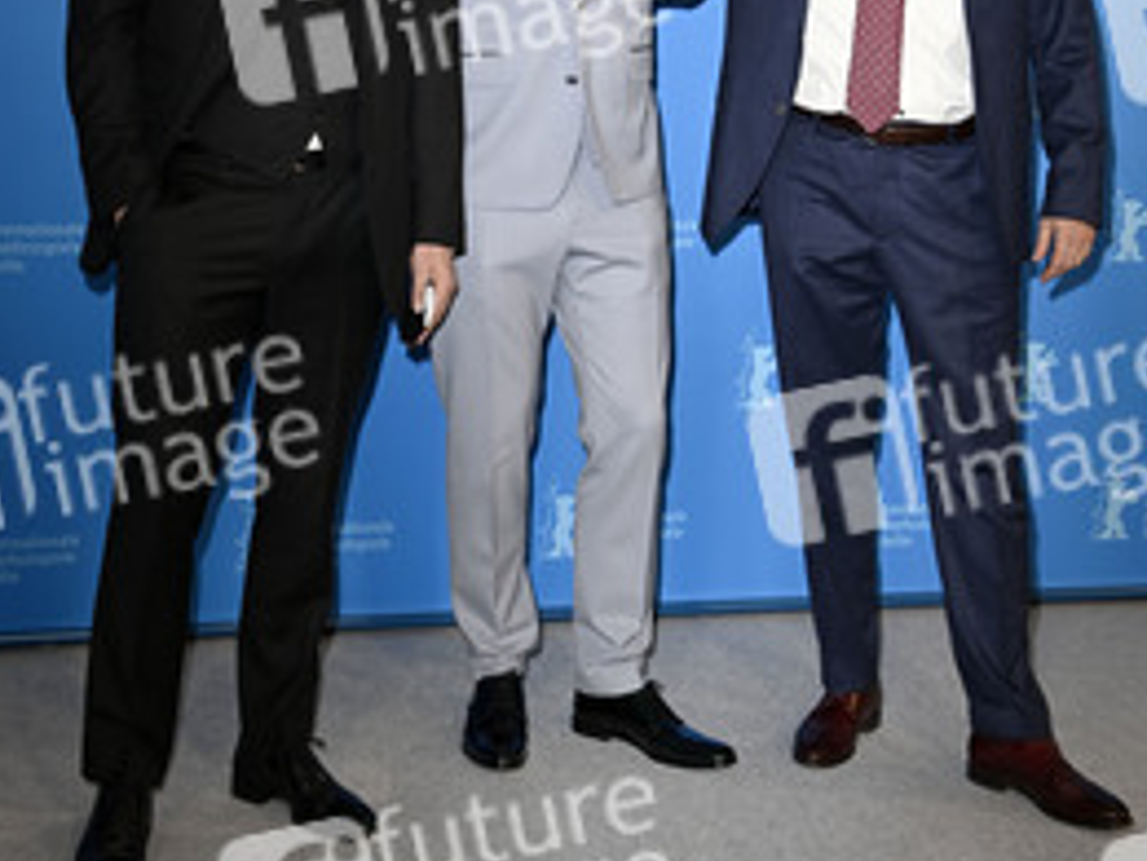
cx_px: 574
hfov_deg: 31.2
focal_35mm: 62
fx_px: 2054
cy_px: 221
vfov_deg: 23.4
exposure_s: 1/250
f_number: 5.6
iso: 800
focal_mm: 42
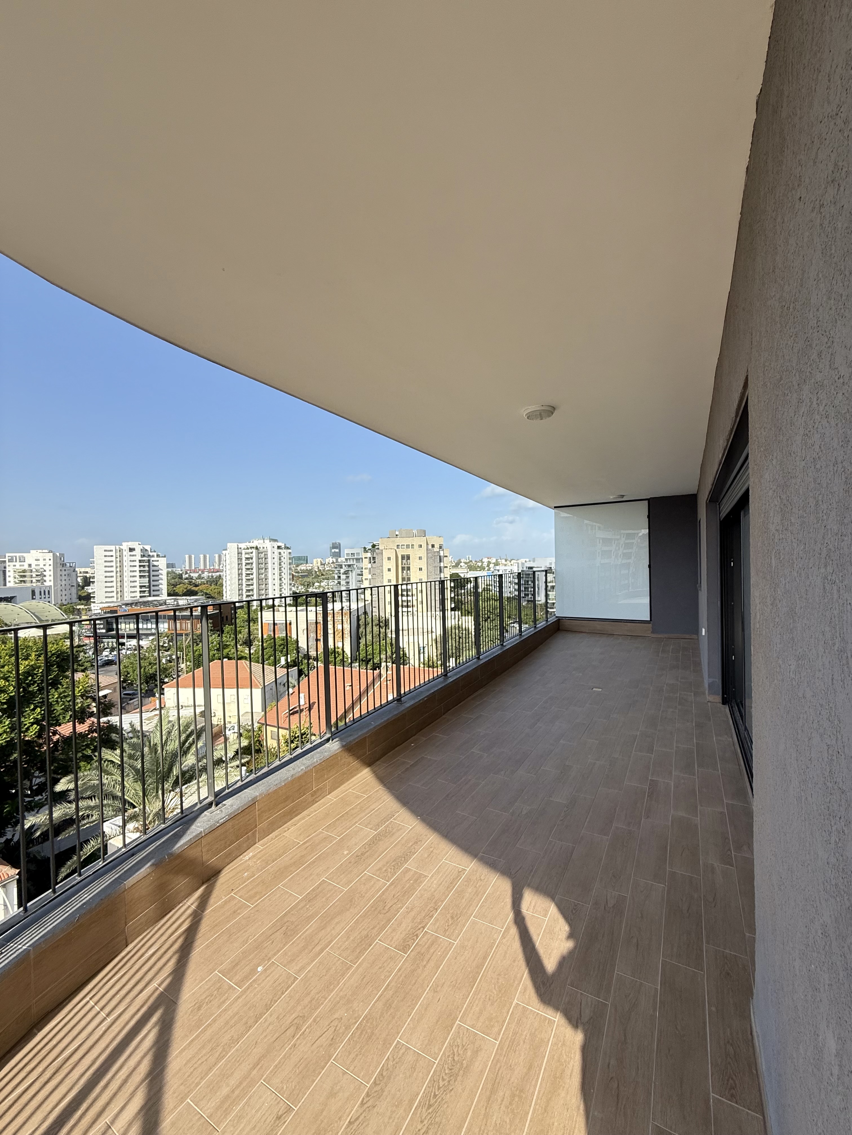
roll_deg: +0.0
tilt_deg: +0.9
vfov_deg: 102.1
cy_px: 568
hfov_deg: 85.7
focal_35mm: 14
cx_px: 426
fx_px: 459
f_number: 2.2
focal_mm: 2.22
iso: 50
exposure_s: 1/1167
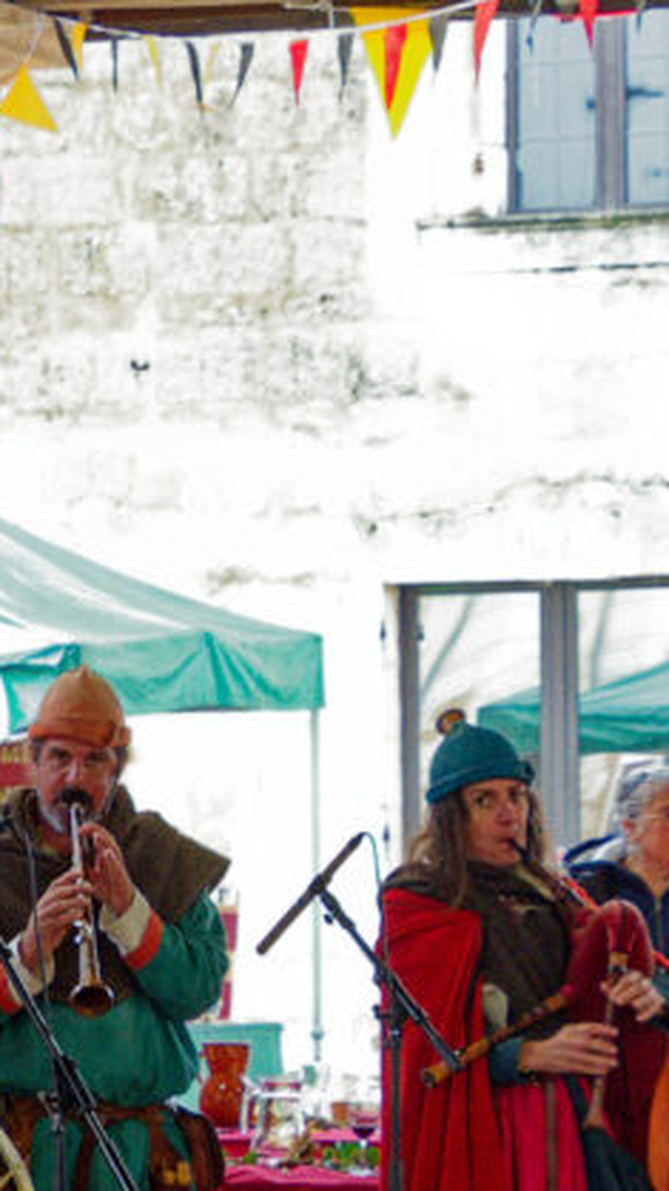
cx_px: -464
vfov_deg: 9.3
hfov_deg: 5.2
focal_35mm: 230
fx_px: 7256
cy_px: 1148
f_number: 5.6
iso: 1000
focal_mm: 44
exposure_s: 1/25
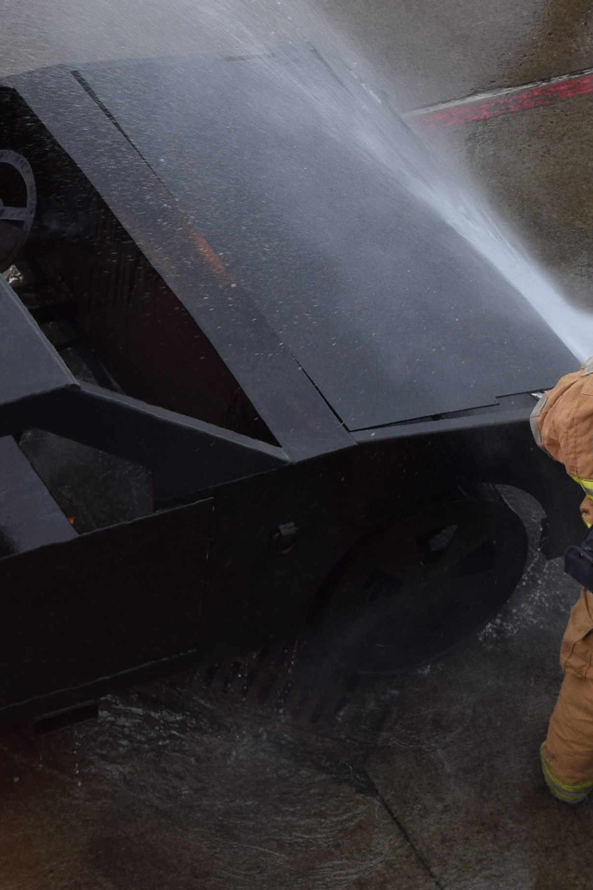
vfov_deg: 13.8
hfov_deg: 9.2
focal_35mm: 148
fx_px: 3657
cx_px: 13
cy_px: 280
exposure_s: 1/250
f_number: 8
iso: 220
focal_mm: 30
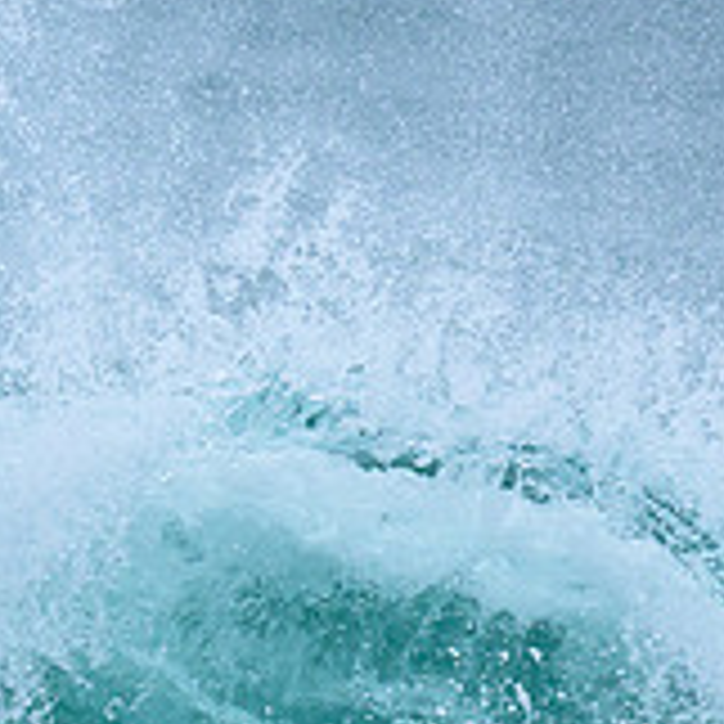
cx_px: -451
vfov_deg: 0.5
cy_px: 820
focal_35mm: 3372
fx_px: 79791
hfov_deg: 0.5
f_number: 6.3
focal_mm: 800
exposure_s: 1/2000
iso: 720
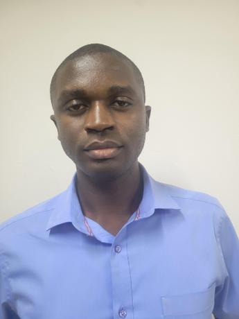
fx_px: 239
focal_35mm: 26
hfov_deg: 53.1
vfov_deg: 67.3
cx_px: 120
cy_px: 160
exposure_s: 1/50
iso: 250
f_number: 1.8
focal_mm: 5.4
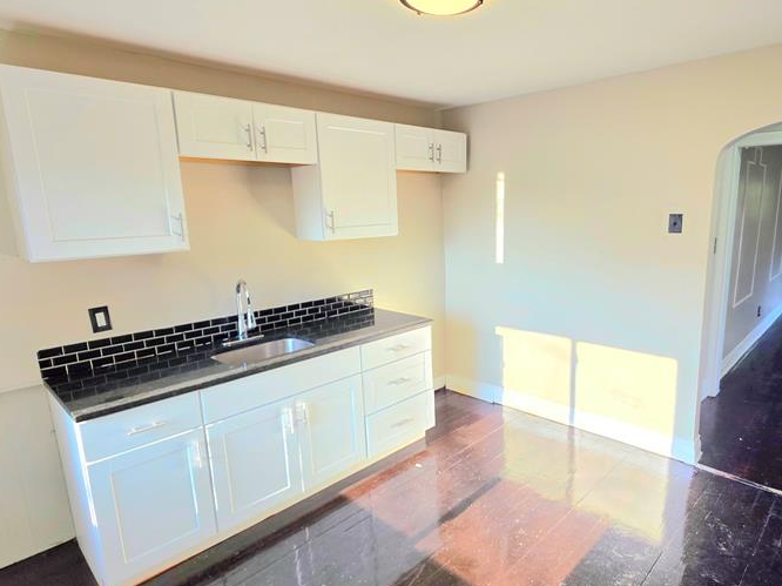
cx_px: 453
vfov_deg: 65.9
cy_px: 311
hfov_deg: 81.2
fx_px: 452
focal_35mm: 20
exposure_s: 1/120
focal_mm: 2.2
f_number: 1.9
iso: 32
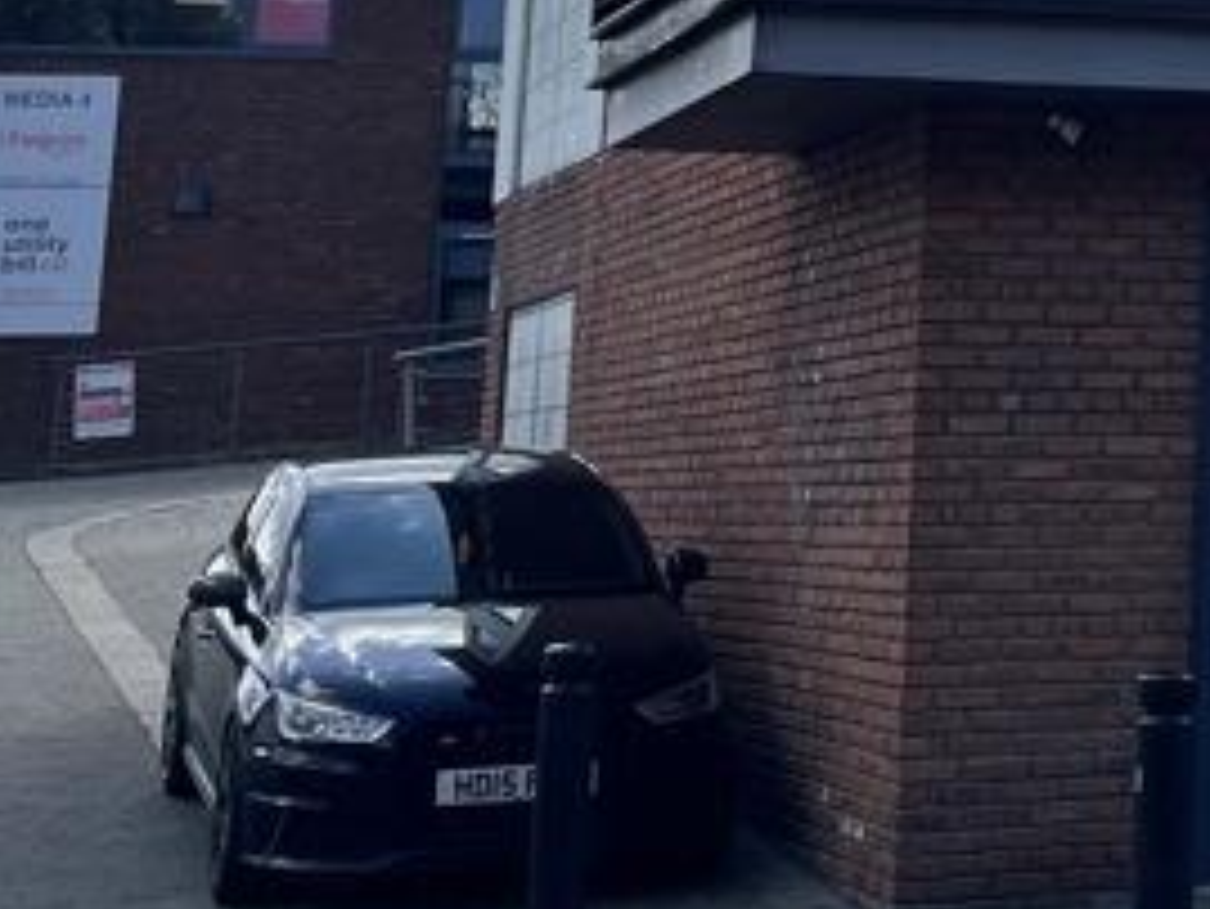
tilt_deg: +15.3
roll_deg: +0.6
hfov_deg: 18.2
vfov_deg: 14.0
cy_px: -446
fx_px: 3462
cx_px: 1651
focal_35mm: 99
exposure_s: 1/3521
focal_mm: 5.1
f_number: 1.6
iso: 50
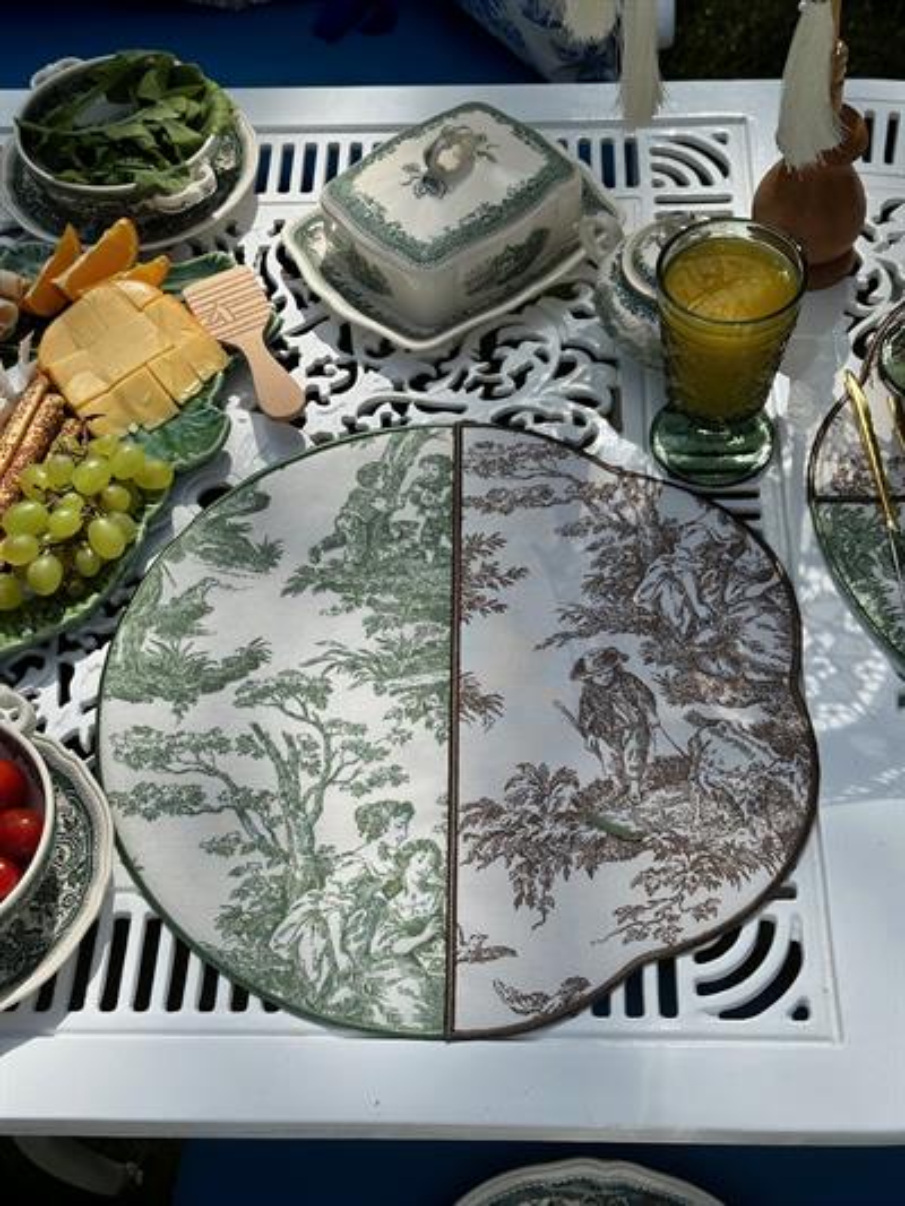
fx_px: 1673
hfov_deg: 30.3
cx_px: 452
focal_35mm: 48
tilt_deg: -54.3
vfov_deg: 39.6
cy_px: 603
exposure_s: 1/8197
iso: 64
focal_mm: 6.86
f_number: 1.78
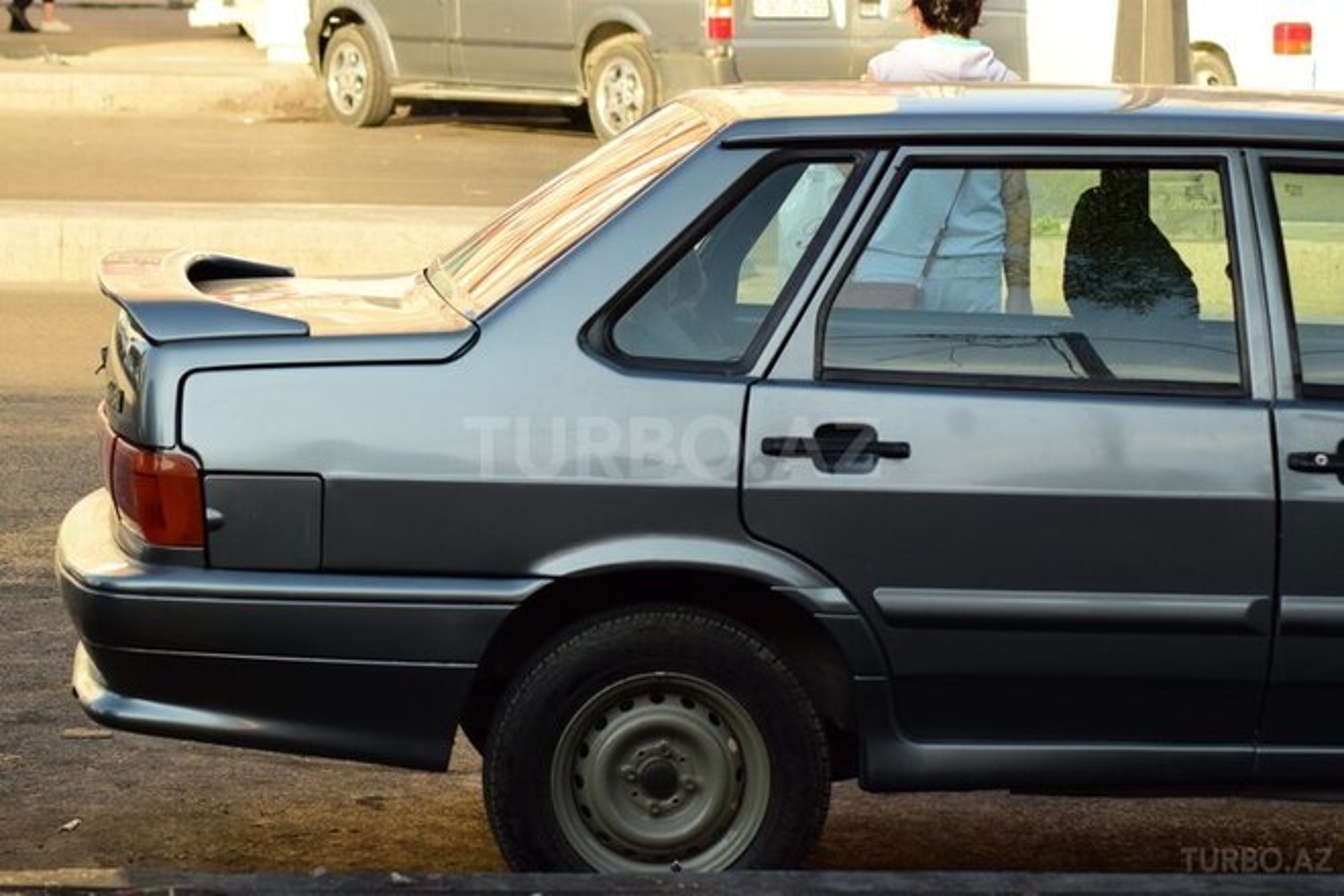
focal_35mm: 142
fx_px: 5320
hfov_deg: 14.4
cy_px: 448
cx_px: 672
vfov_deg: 9.6
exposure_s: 1/800
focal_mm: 95
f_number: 7.1
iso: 800
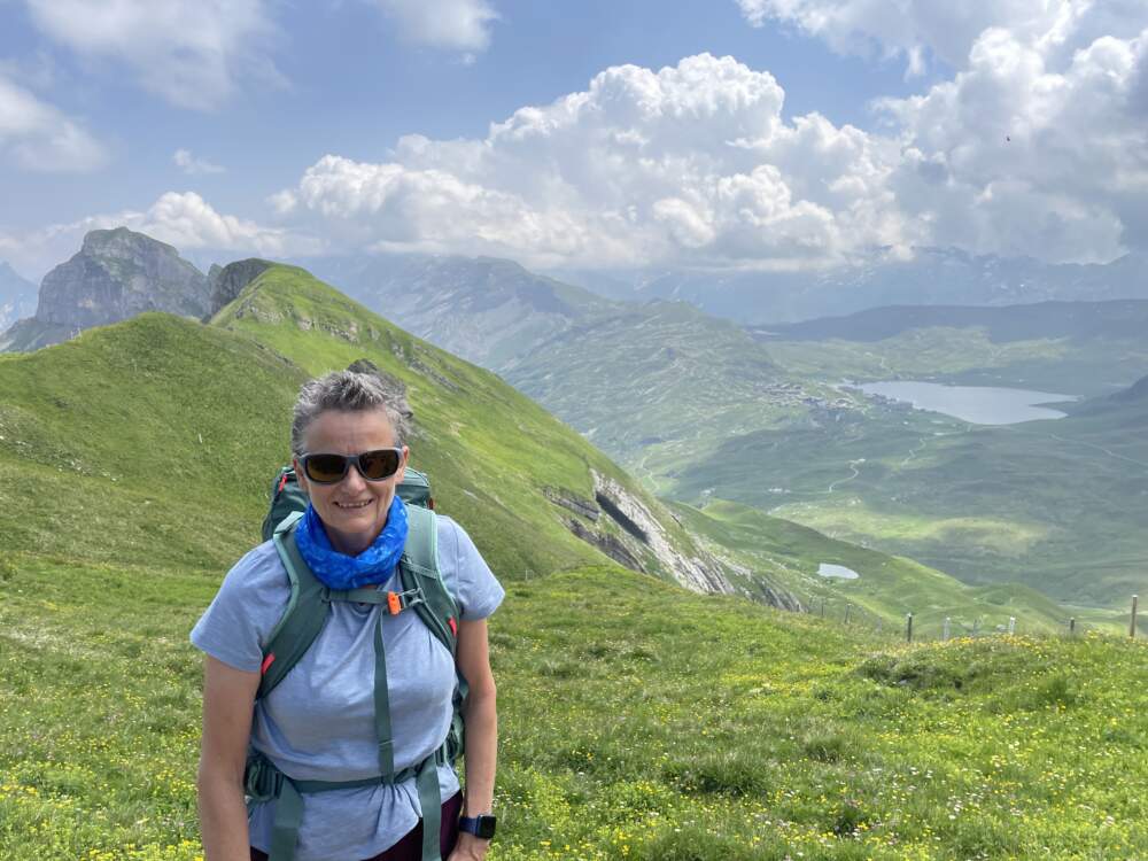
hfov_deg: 67.3
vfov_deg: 53.1
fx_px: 862
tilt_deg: -14.0
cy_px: 430
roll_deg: -0.7
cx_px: 574
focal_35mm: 26
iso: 32
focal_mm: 4.2
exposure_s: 1/3205
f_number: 1.6
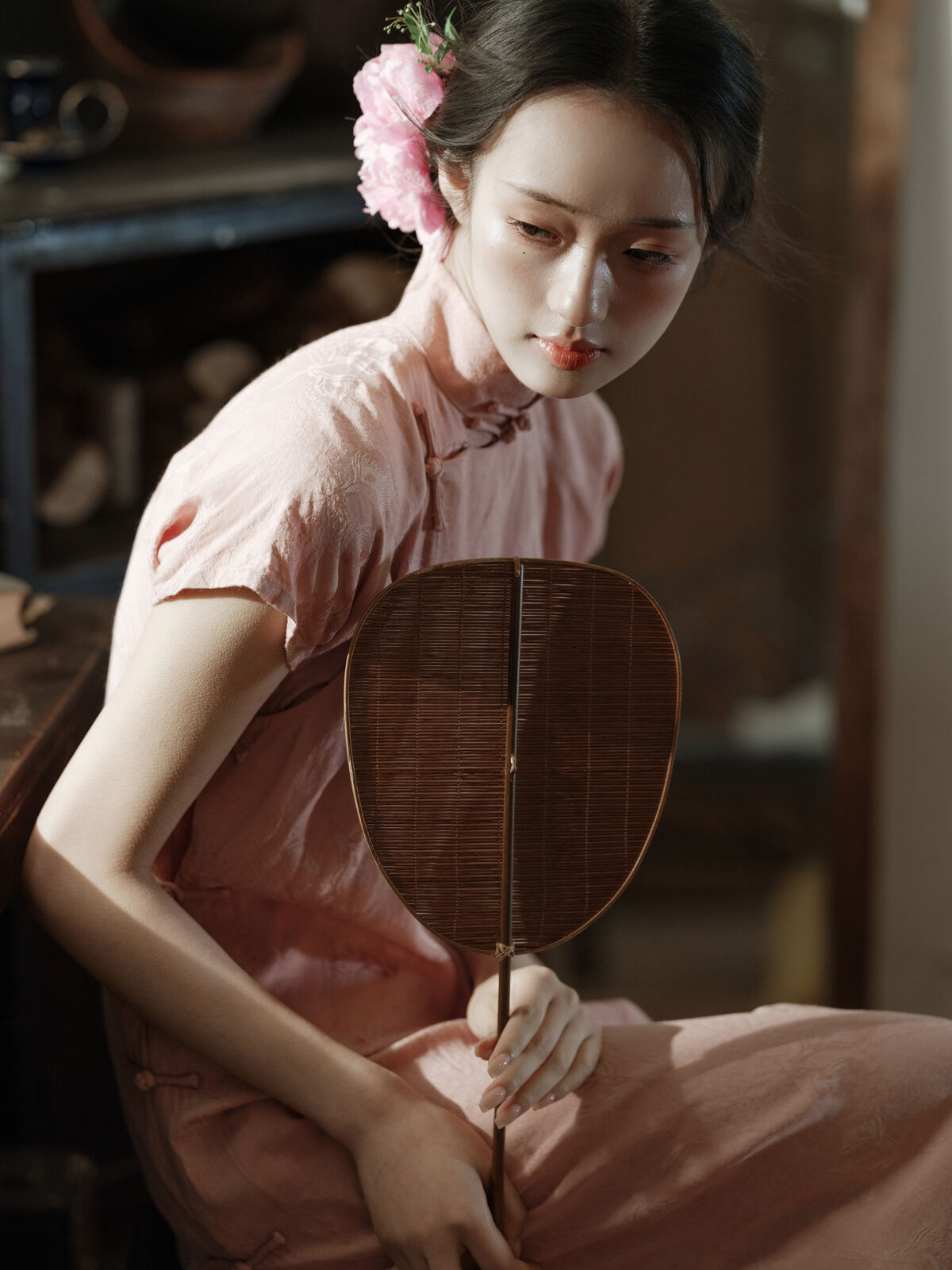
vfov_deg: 22.5
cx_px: 476
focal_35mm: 87
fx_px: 3190
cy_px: 635
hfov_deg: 17.0
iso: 1250
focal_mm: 110
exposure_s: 1/125
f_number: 2.8
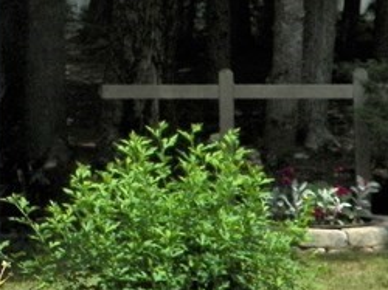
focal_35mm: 197
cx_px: -231
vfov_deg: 7.5
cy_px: 98
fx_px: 2206
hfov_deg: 9.7
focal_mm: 8.5
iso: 64
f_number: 5.6
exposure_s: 1/400
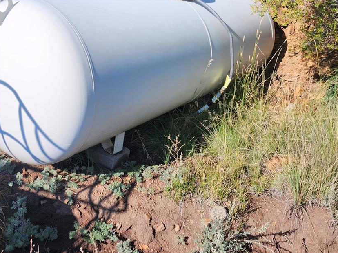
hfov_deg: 46.7
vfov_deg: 35.4
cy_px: 74
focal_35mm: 40
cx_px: 145
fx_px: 391
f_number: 1.8
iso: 25
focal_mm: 5.54
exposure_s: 1/1704
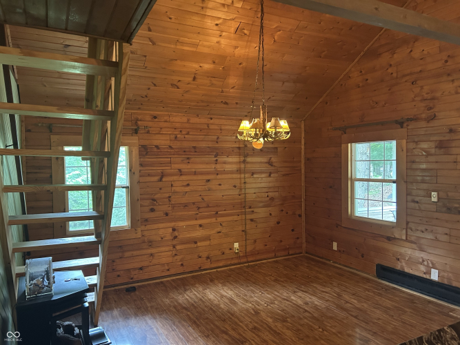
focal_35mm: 26
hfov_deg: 67.3
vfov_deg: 53.0
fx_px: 345
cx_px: 230
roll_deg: +1.6
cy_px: 172
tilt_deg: -2.3
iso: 500
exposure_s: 1/40
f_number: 1.5
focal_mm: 5.7
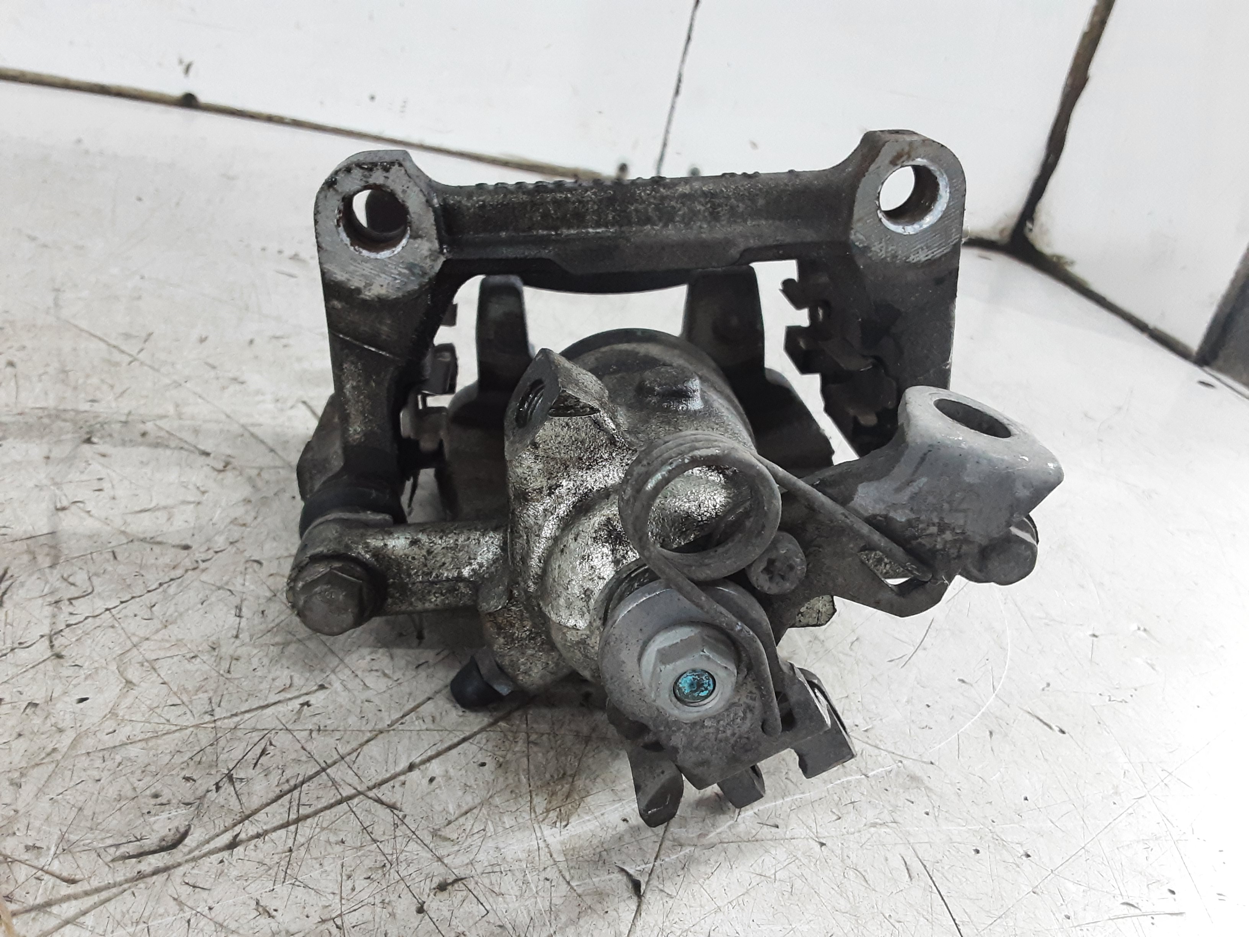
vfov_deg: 51.4
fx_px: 974
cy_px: 468
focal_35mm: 27
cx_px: 624
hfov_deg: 65.3
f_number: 1.9
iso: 200
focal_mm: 2.91
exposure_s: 1/50
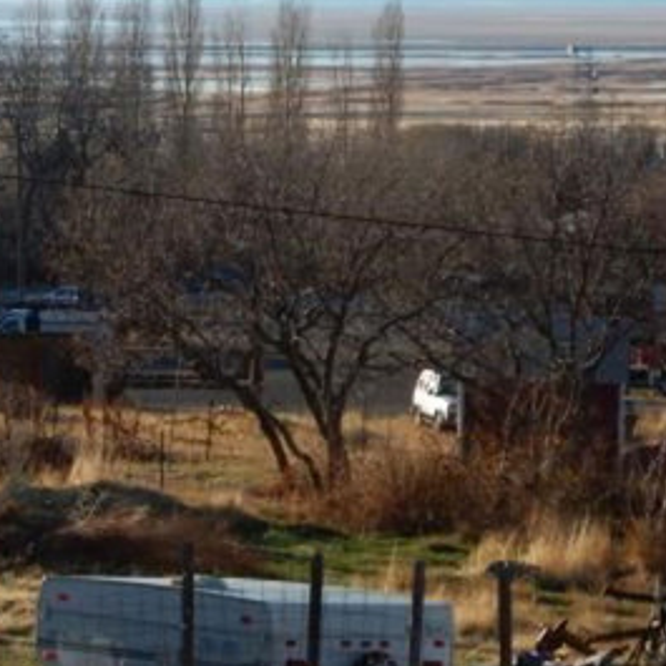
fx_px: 5115
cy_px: 118
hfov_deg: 7.4
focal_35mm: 235
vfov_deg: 7.4
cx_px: 43
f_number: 4.8
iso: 125
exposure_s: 1/640
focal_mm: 19.7
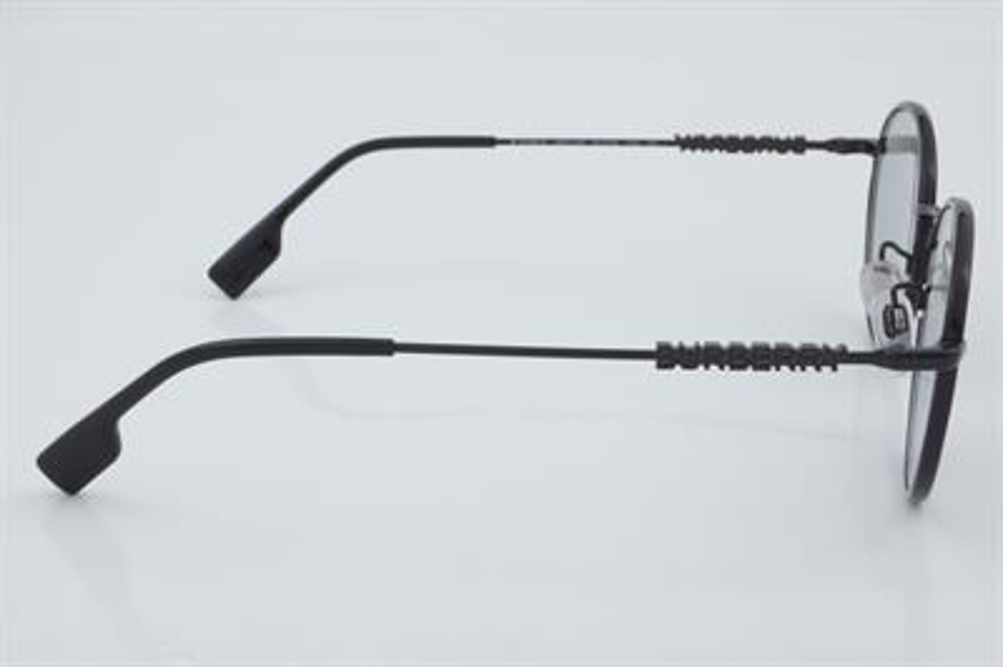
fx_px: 2088
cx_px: 502
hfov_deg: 27.0
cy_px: 334
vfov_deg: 18.2
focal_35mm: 75
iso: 100
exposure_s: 1/4
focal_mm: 50
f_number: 32
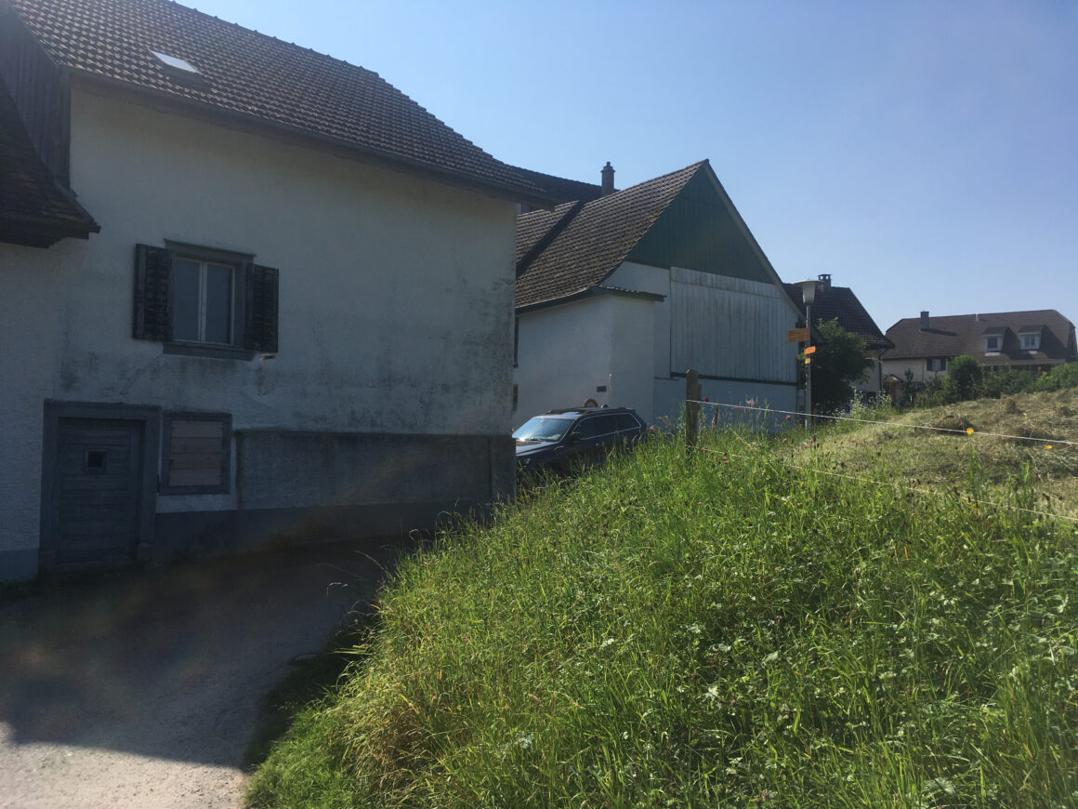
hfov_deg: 61.7
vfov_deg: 48.2
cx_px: 539
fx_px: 903
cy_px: 404
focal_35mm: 29
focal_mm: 4.15
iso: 25
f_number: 2.2
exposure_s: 1/2137
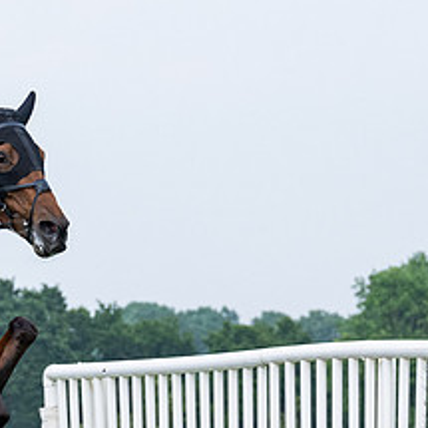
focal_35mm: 302
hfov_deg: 5.8
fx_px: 4225
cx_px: -92
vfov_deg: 5.8
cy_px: 381
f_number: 4
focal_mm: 70
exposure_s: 1/2000
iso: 800
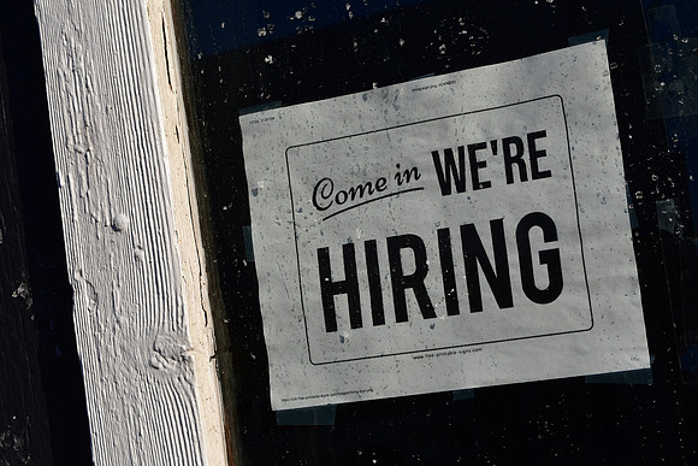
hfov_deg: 24.8
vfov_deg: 16.7
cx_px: 349
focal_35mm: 82
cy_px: 233
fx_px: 1590
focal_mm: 55
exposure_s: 1/500
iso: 200
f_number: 11
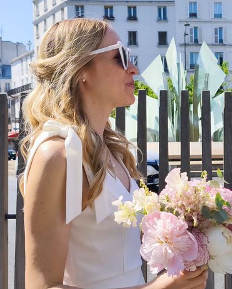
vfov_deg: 30.4
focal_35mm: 62
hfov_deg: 23.6
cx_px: 231
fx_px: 532
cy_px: 162
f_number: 1.6
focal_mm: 6.57
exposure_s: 1/5106
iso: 64
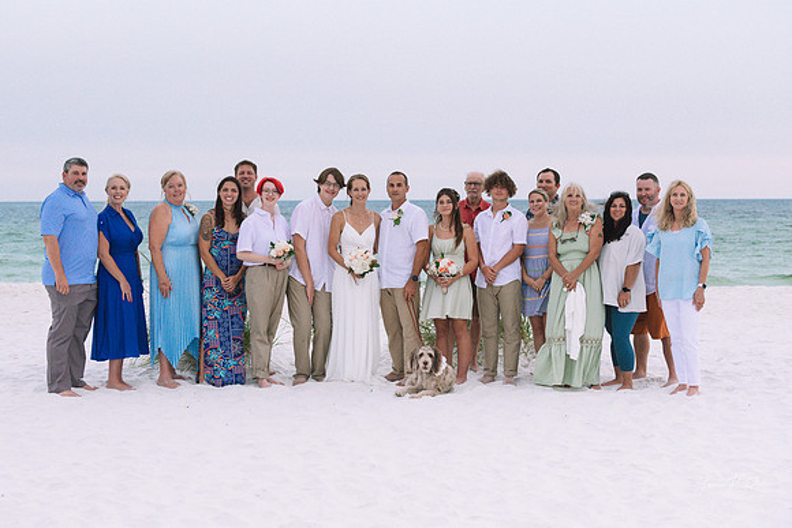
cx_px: 396
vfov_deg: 19.5
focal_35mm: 70
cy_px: 264
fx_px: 1540
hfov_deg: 28.8
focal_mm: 70
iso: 2200
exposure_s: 1/4000
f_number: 5
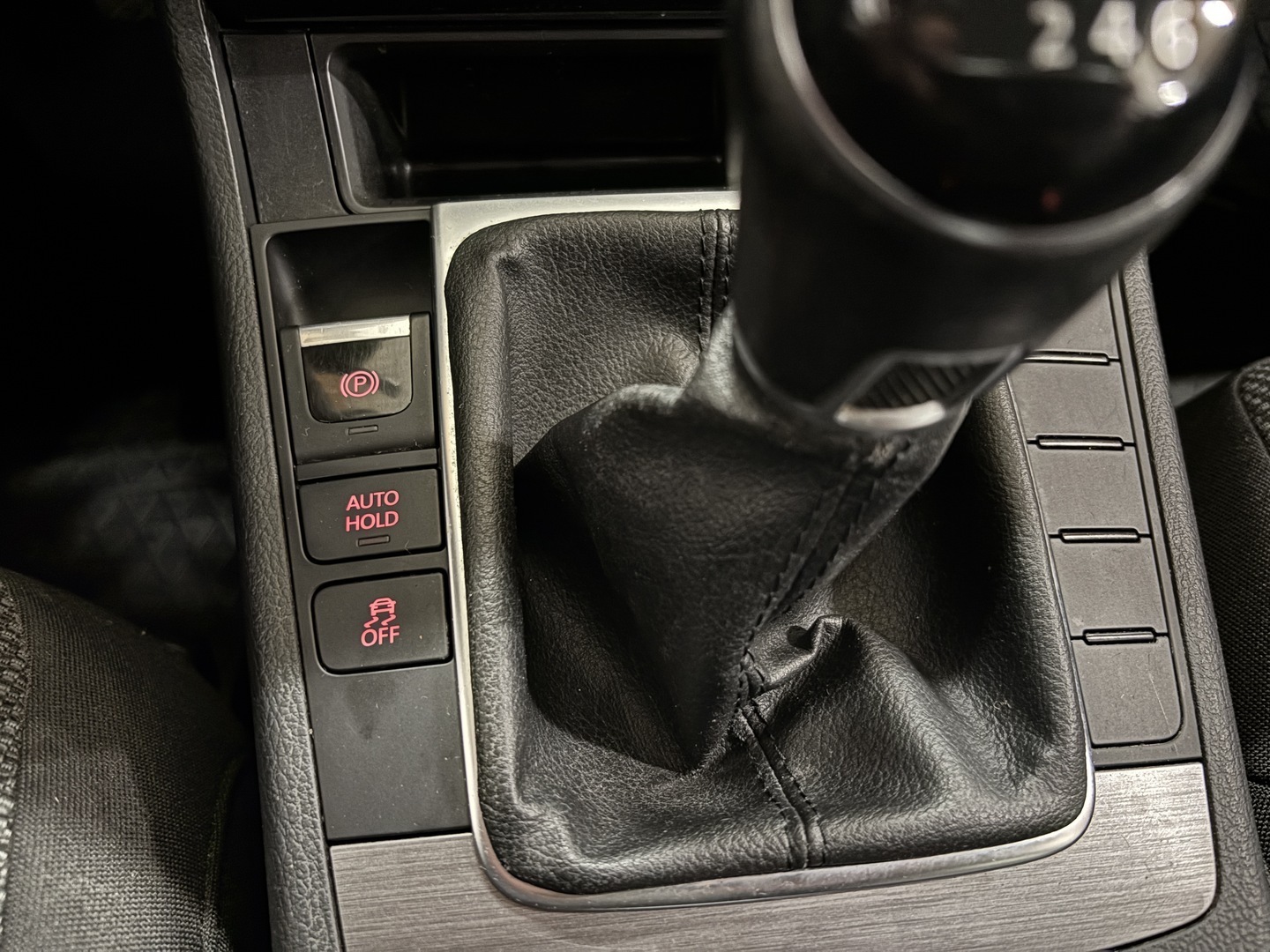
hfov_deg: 67.3
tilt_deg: -54.5
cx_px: 635
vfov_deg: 53.1
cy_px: 476
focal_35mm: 26
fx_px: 954
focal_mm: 5.96
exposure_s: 1/17
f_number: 1.6
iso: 1000
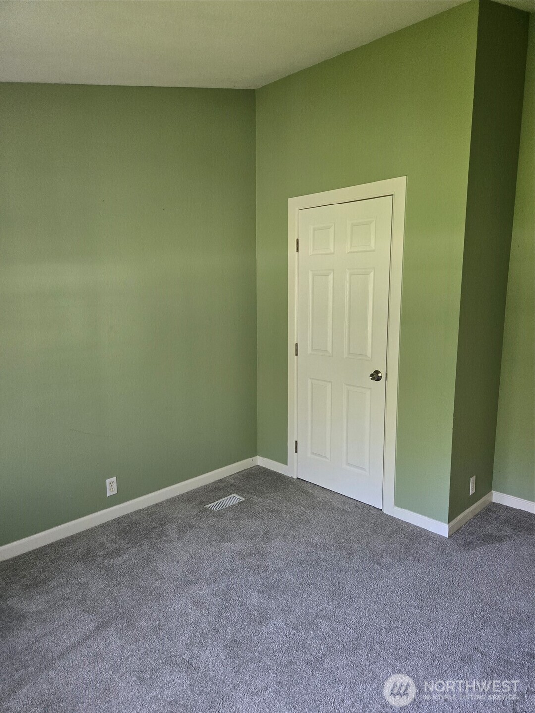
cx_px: 268
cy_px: 356
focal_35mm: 23
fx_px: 474
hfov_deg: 58.9
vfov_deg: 73.9
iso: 500
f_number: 1.8
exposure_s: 1/120
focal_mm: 5.4
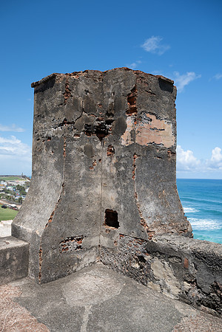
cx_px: 111
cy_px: 166
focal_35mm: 29
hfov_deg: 45.0
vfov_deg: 63.7
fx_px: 268
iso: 100
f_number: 8
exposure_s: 1/125
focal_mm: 29
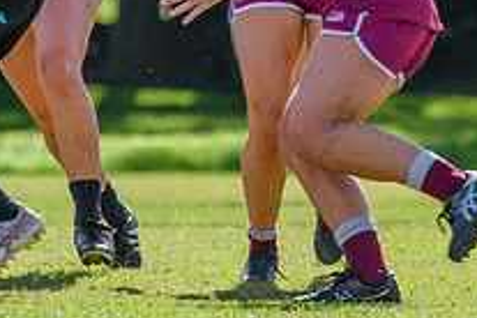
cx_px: 252
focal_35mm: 1187
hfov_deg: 1.7
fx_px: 15727
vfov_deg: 1.2
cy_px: -50
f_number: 7.1
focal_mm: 290
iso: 800
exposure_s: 1/1250
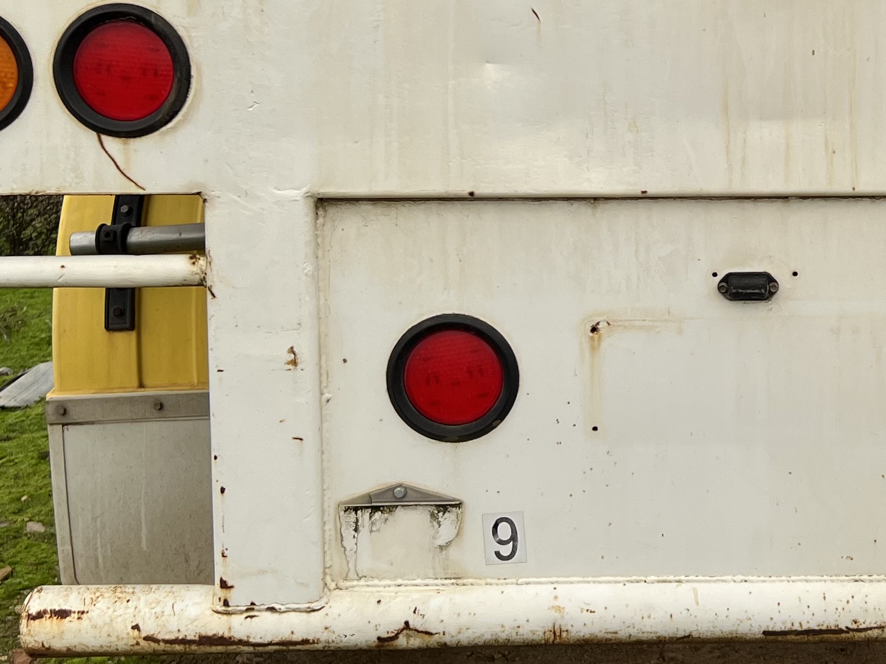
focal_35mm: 72
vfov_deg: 20.2
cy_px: 144
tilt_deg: -7.3
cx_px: 745
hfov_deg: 26.4
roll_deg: +0.2
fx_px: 1843
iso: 50
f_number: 1.5
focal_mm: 5.7
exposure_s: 1/333
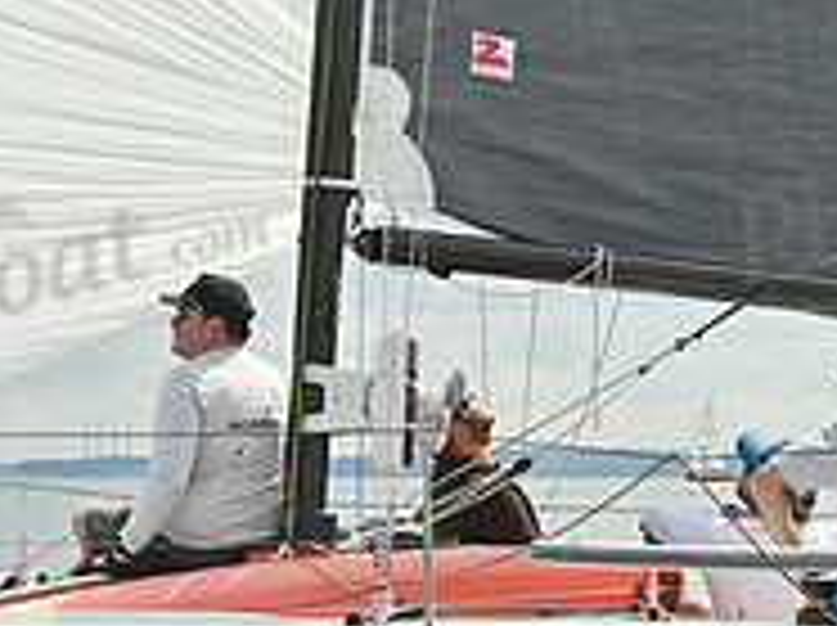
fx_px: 5071
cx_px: 504
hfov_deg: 9.4
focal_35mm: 210
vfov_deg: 7.1
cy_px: 466
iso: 320
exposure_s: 1/1250
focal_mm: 70
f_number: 7.1
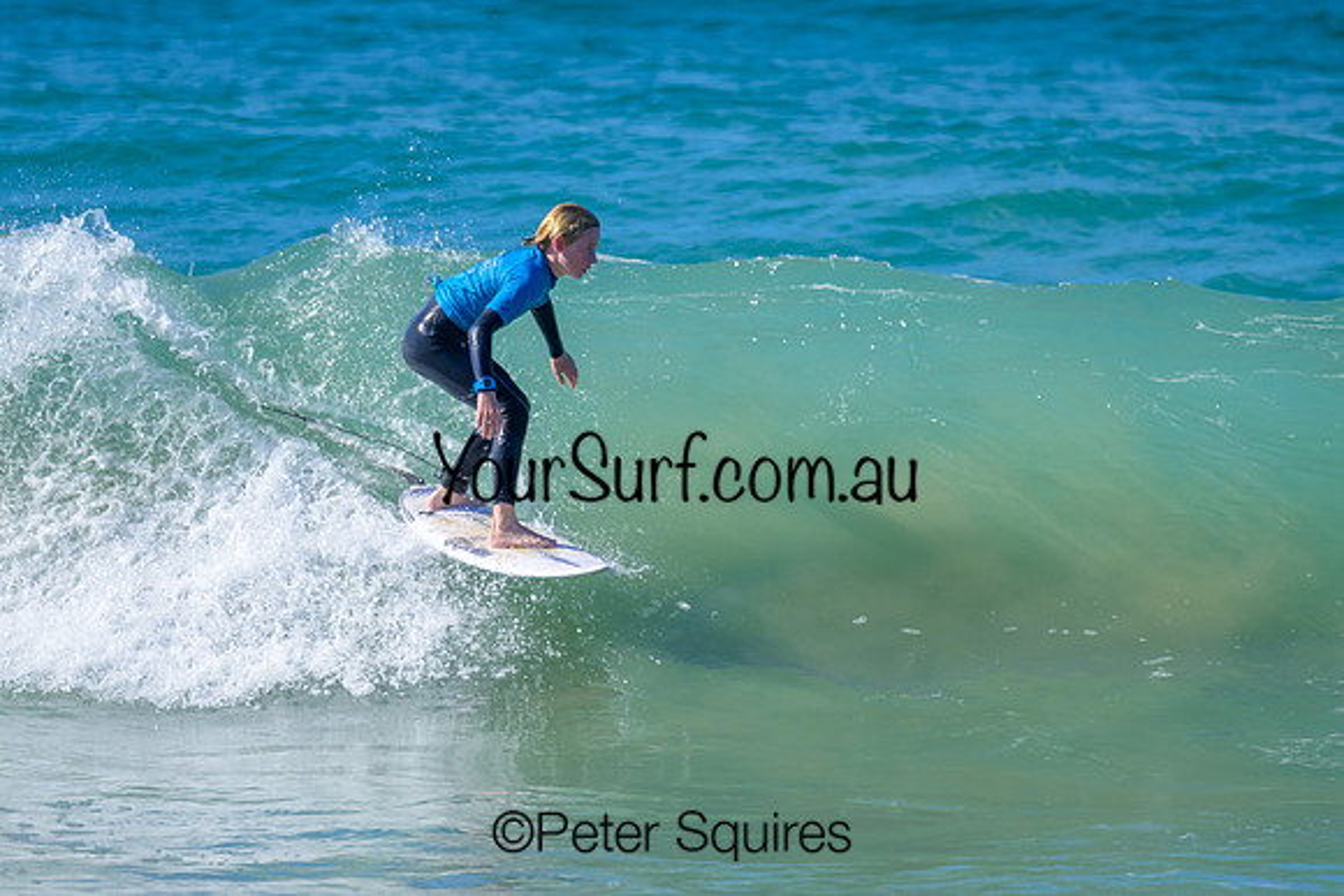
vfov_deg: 1.3
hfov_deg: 1.9
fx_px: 41015
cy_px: 405
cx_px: 620
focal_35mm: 1098
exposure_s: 1/2000
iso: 450
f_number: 6.3
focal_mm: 800
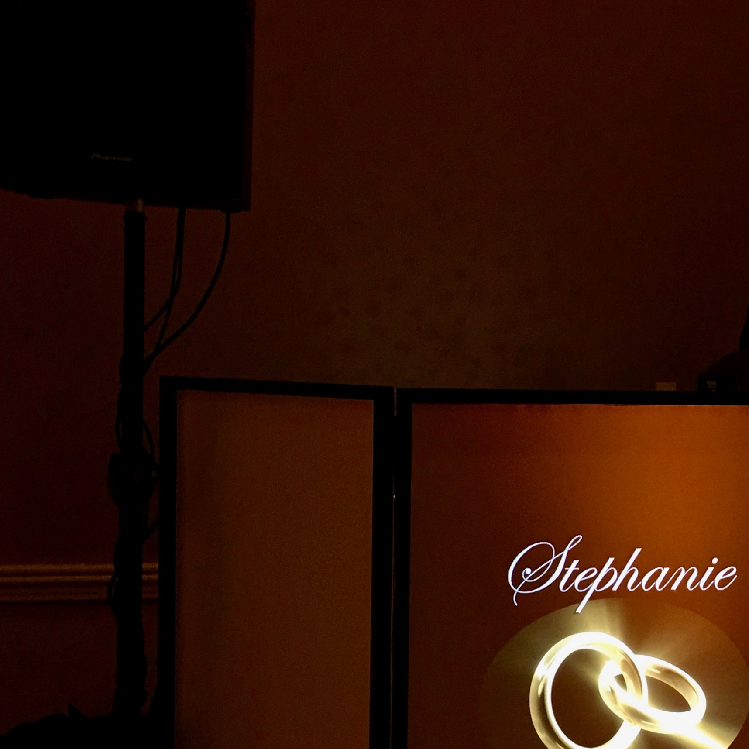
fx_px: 1469
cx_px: 678
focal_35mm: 60
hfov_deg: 27.5
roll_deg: -1.3
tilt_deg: -0.3
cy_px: 399
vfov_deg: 28.6
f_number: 2.2
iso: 40
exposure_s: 1/15
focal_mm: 4.15
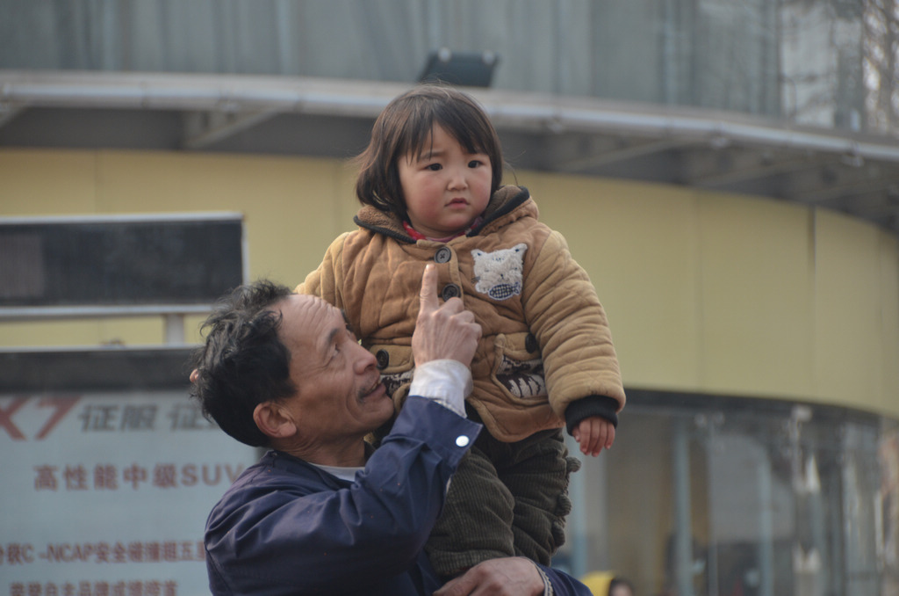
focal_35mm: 195
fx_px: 4859
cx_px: 450
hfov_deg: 10.6
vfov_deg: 7.0
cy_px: 298
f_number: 5.6
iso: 500
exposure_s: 1/1000
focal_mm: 130
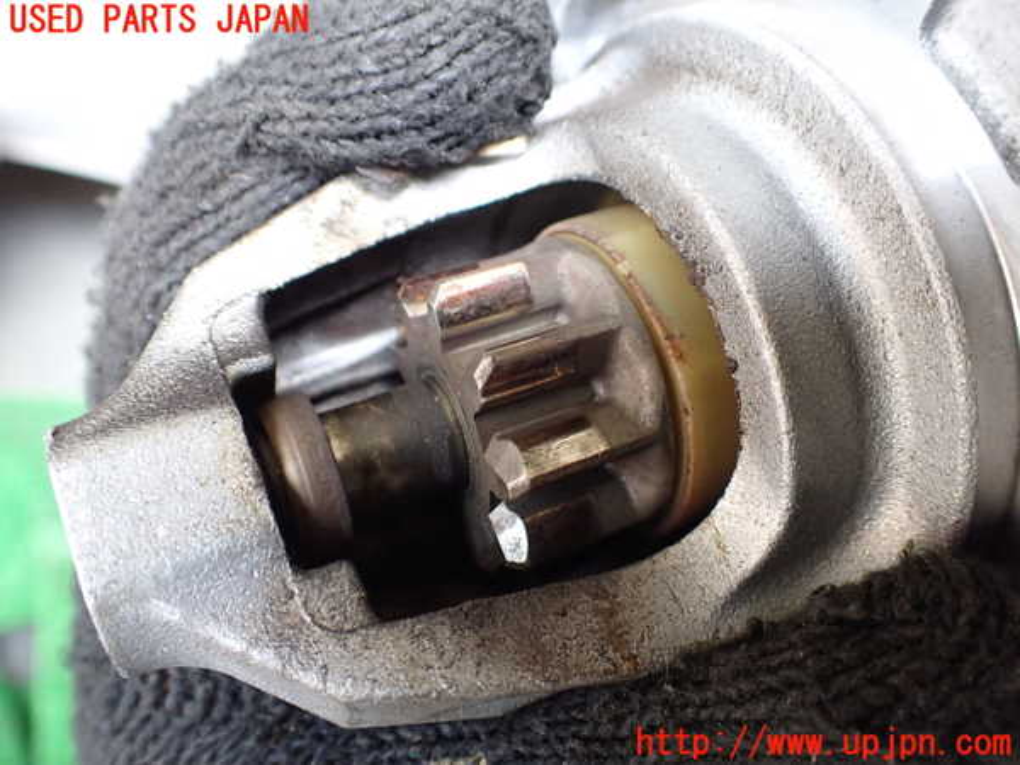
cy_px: 382
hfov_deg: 60.0
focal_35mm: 30
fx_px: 884
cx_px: 510
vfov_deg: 46.8
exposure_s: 1/125
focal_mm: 5.4
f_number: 2.3
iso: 640
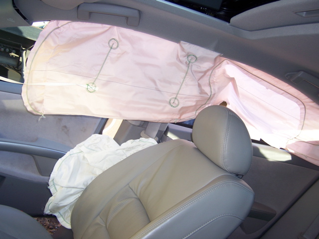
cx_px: 160
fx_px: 332
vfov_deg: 39.7
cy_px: 120
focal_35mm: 36
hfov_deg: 51.4
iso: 80
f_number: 2.8
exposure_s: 1/60
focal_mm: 6.2
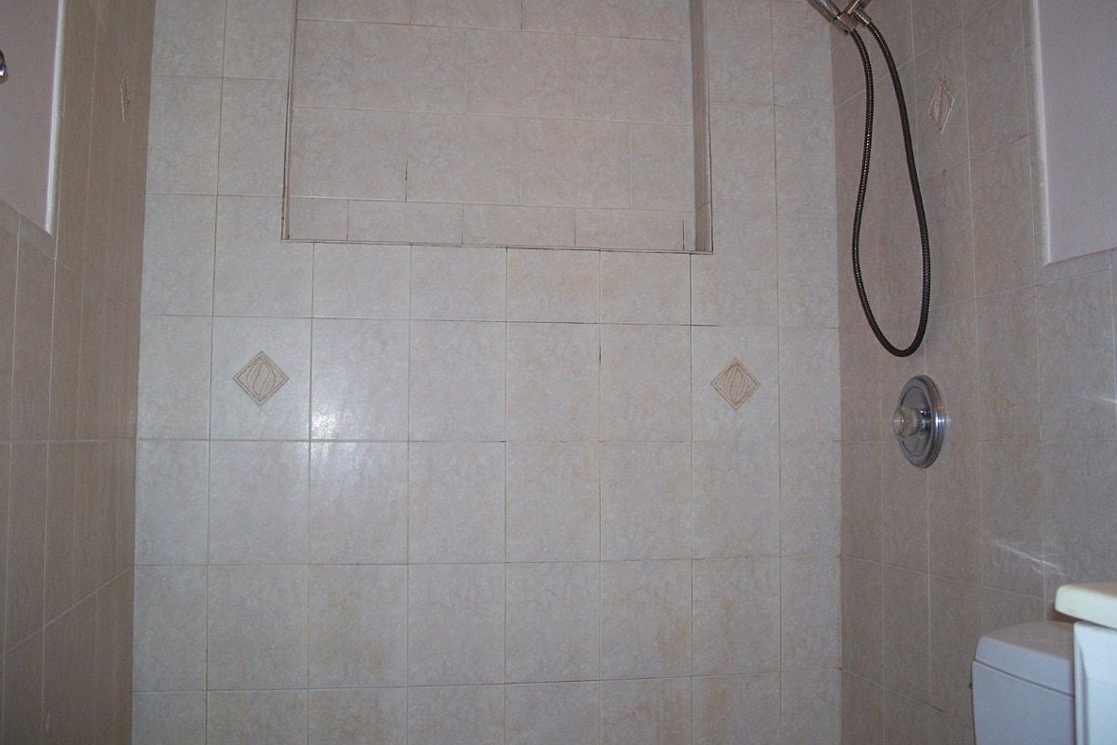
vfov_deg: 34.2
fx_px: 1210
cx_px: 553
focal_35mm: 39
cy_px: 326
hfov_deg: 49.6
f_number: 2.8
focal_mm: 7.8
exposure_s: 1/60
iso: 125
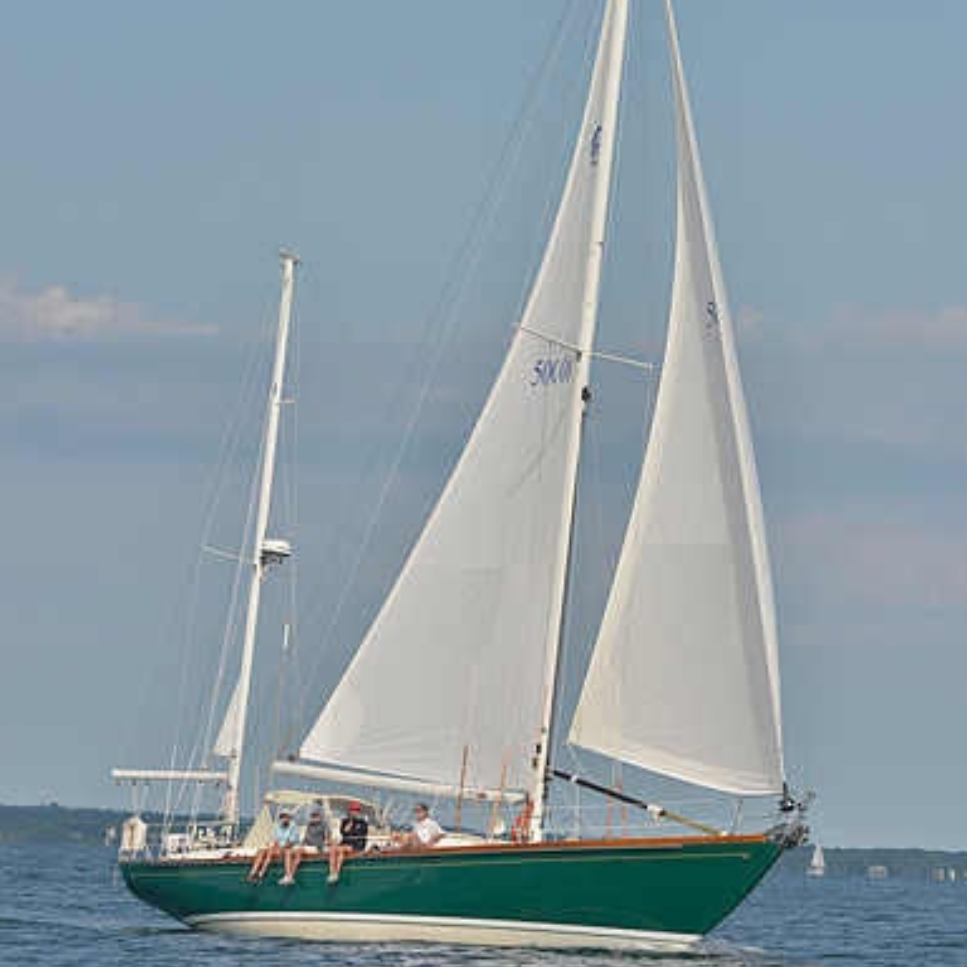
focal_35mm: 257
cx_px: 485
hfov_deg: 6.8
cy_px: 428
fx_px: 8122
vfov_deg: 6.8
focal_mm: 200
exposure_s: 1/1600
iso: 280
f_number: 8
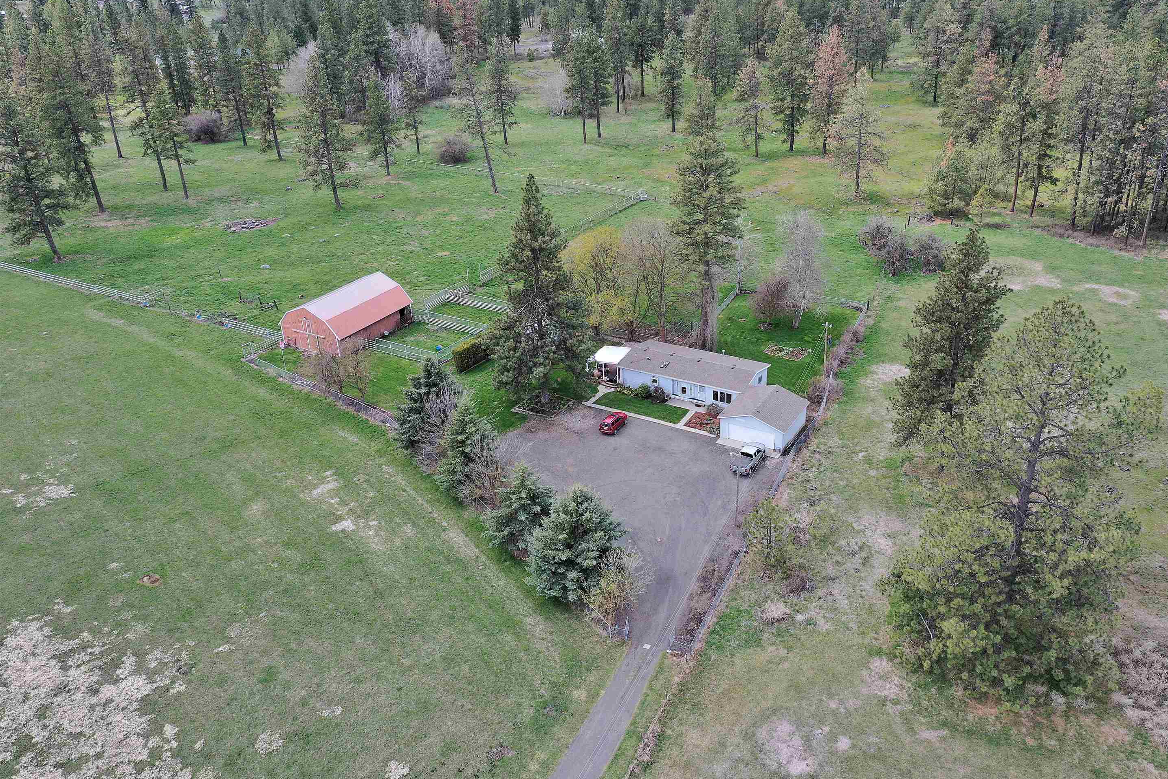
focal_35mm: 30
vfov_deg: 43.6
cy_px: 374
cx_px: 625
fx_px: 973
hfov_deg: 61.9
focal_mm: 10.26
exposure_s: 1/15
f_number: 7.1
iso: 200
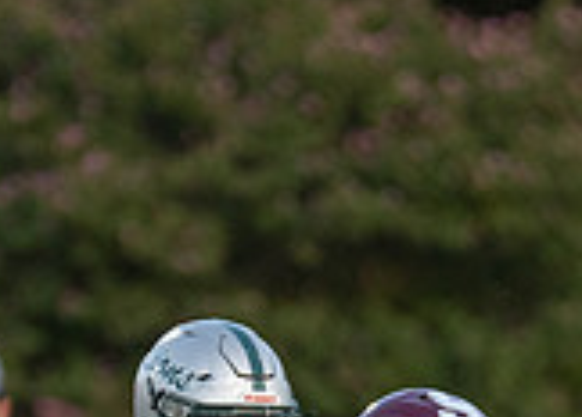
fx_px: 18661
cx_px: 223
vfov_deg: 1.3
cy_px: 890
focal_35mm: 1128
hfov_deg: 1.8
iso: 1000
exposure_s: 1/1250
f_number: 2.8
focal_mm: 200
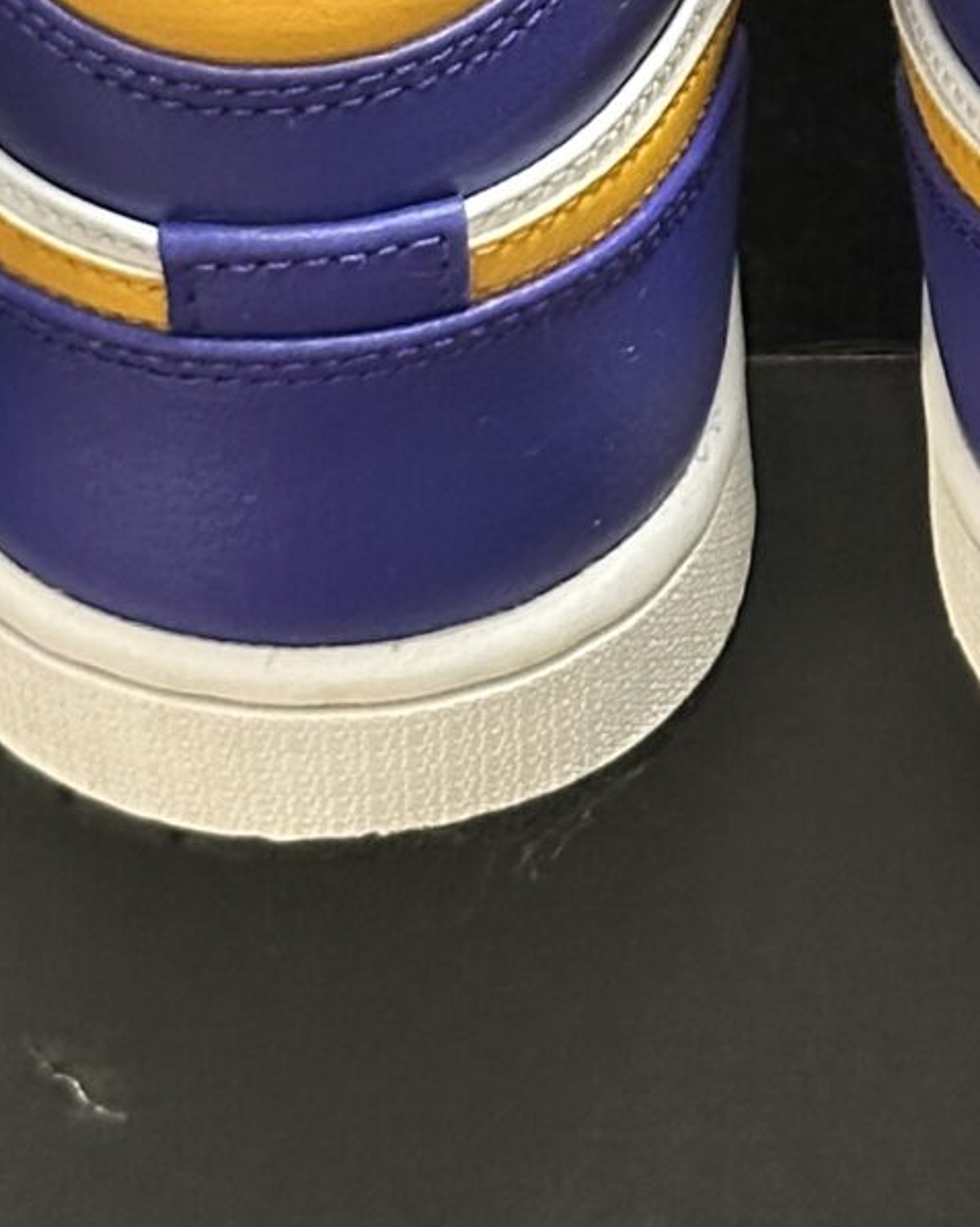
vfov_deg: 9.5
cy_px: -304
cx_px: 816
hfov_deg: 7.7
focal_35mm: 201
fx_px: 7293
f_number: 1.78
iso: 500
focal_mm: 6.86
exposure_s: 1/30
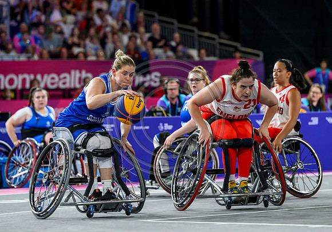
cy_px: 111
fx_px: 1517
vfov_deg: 8.7
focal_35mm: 162
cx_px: 148
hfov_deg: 12.5
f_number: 3.2
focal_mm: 135
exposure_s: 1/1600
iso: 2500
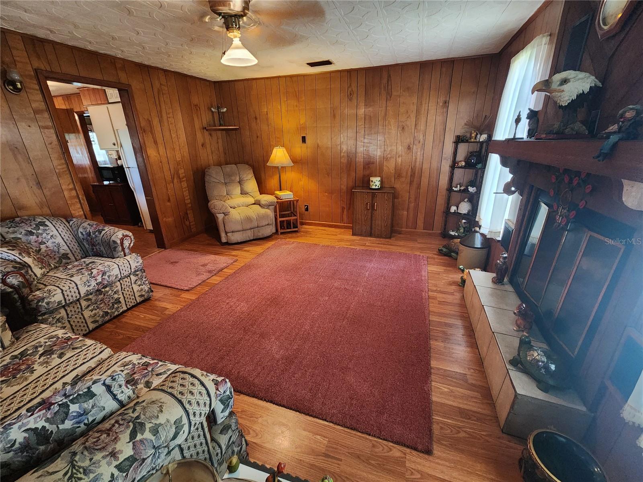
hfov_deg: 106.2
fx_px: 241
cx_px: 322
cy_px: 241
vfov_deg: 89.9
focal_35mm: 13
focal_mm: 2.2
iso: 640
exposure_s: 1/30
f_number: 2.2
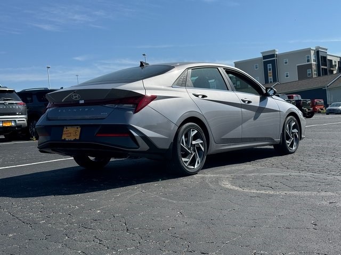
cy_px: 128
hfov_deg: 39.7
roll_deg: +5.1
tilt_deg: +0.8
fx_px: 473
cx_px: 170
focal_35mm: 48
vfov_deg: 30.3
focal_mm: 6.76
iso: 64
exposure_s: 1/4608
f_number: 1.78
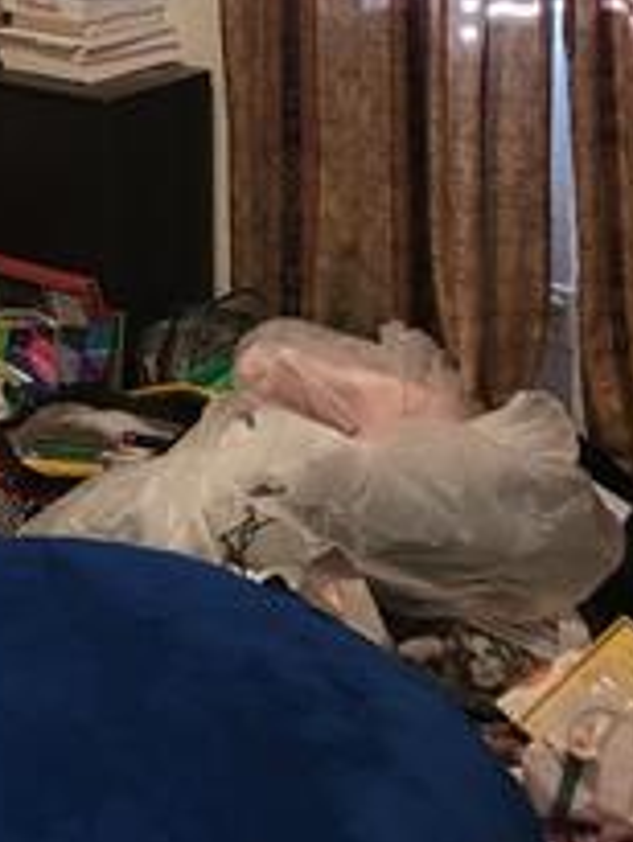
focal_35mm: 76
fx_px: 1851
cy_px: -226
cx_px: -189
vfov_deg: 23.0
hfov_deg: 18.1
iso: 250
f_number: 1.8
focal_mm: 4.25
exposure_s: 1/120
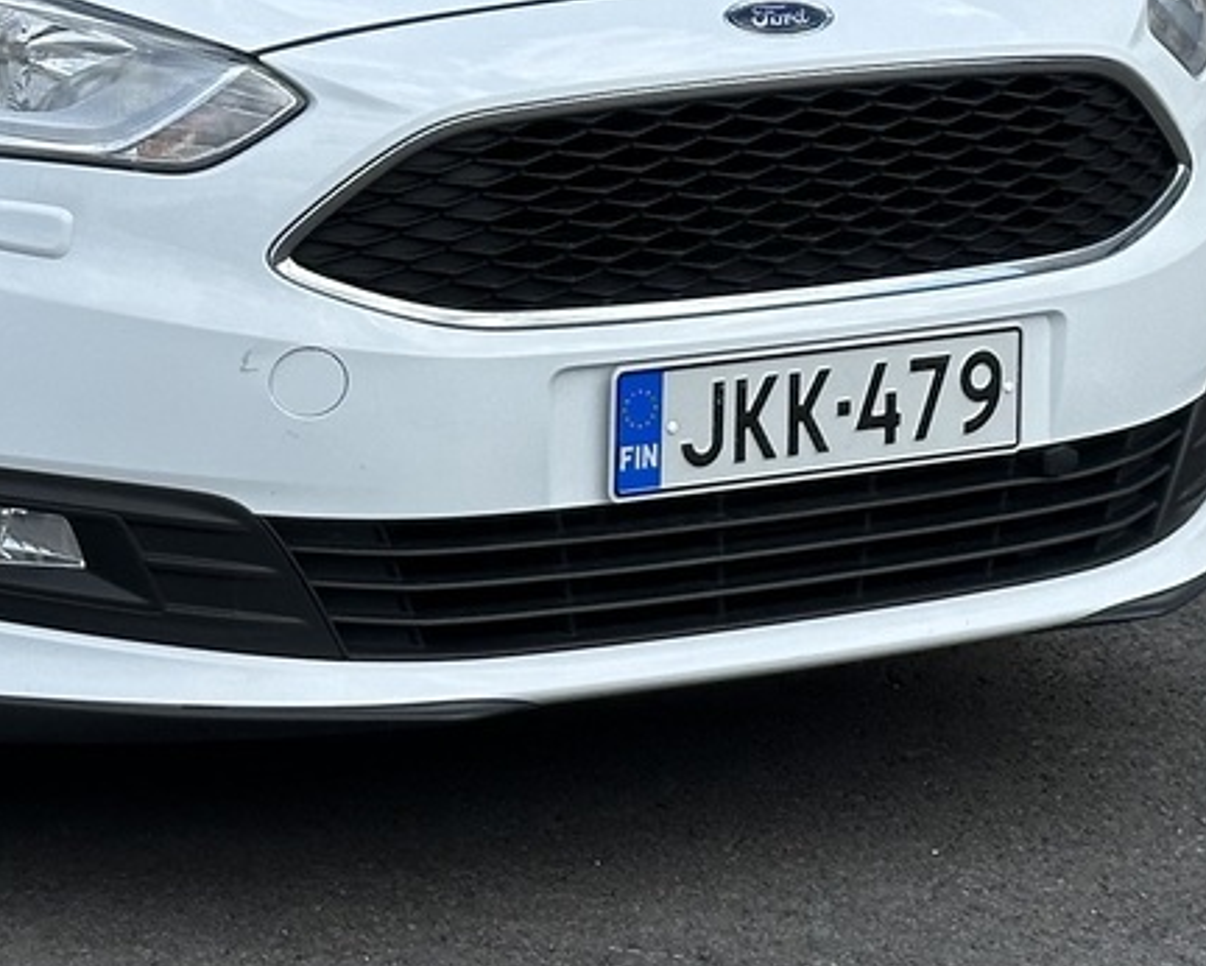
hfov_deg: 12.2
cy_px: -145
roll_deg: +1.2
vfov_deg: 9.8
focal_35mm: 156
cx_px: -53
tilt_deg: -3.0
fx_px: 5571
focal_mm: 6.86
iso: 64
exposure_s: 1/3876
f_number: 1.78
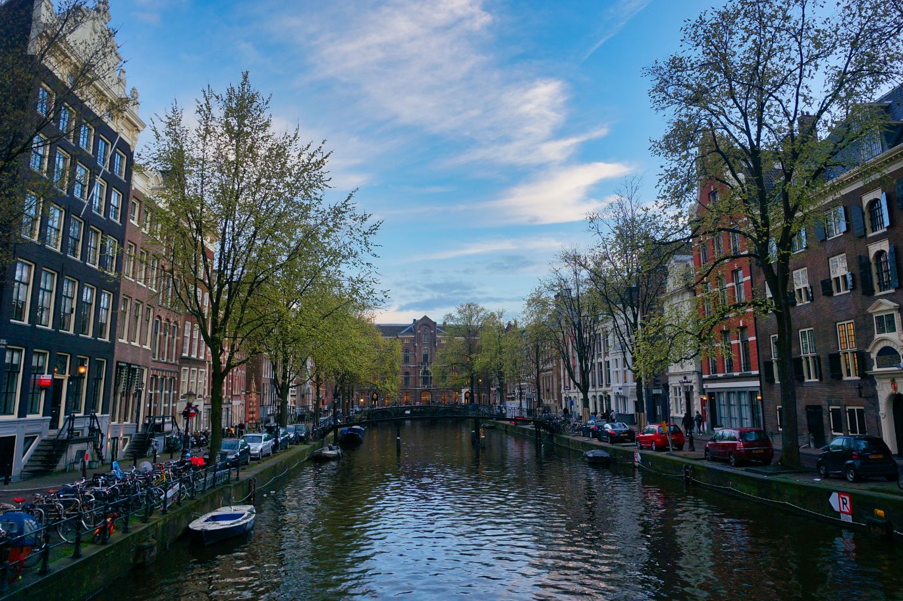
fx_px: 702
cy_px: 264
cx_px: 456
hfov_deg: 65.5
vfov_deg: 46.2
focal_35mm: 28
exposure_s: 1/30
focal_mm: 16
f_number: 7.1
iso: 100
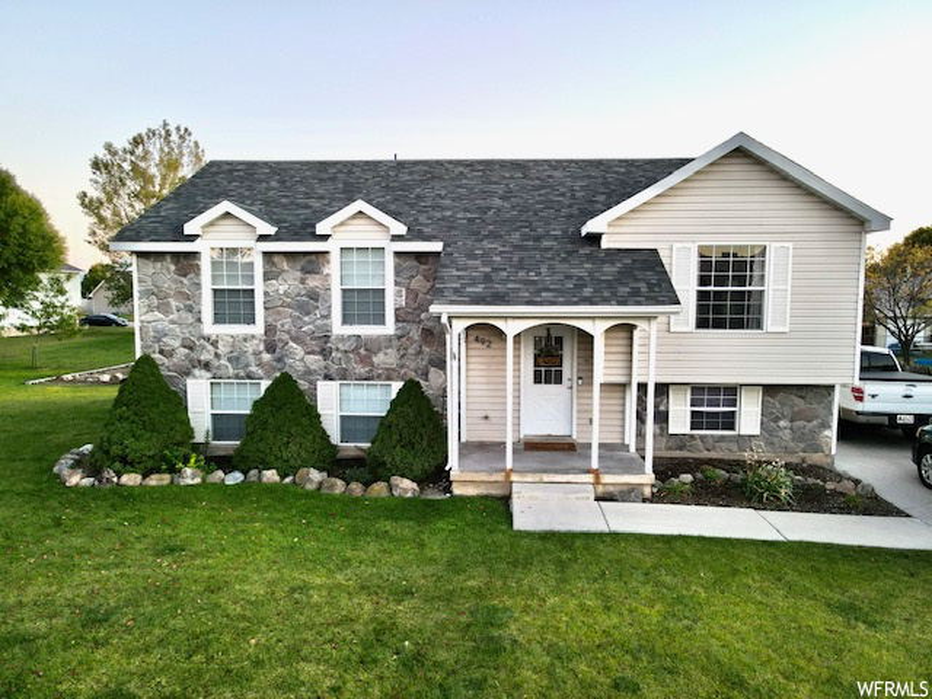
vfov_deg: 56.8
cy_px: 350
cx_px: 466
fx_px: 646
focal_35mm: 24
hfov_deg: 71.6
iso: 110
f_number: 2.8
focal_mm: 4.5
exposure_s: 1/15
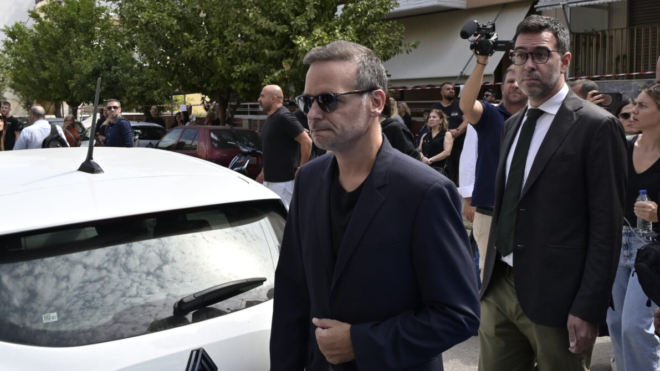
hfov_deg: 52.8
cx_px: 331
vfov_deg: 31.2
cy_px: 166
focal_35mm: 38
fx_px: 665
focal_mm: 24
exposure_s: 1/640
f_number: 8
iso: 400
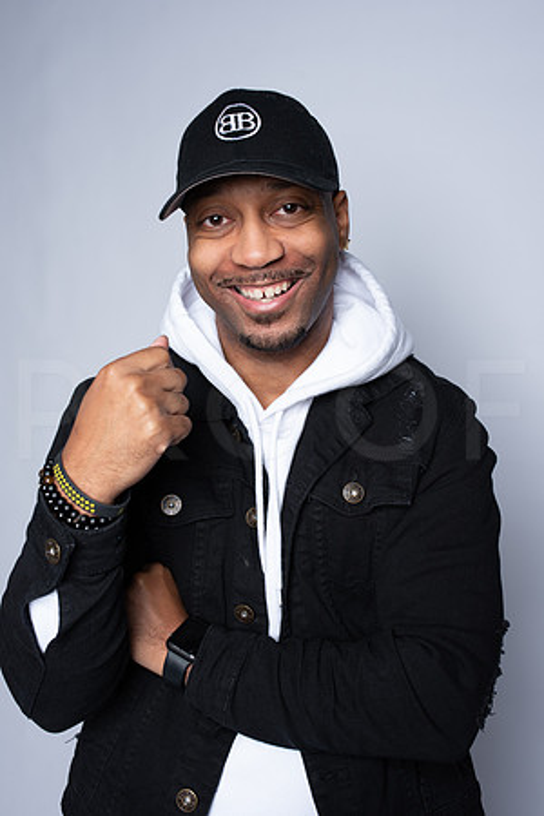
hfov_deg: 37.9
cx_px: 272
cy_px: 408
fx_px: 793
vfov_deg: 54.4
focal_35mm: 35
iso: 250
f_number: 6.3
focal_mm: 35
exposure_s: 1/200
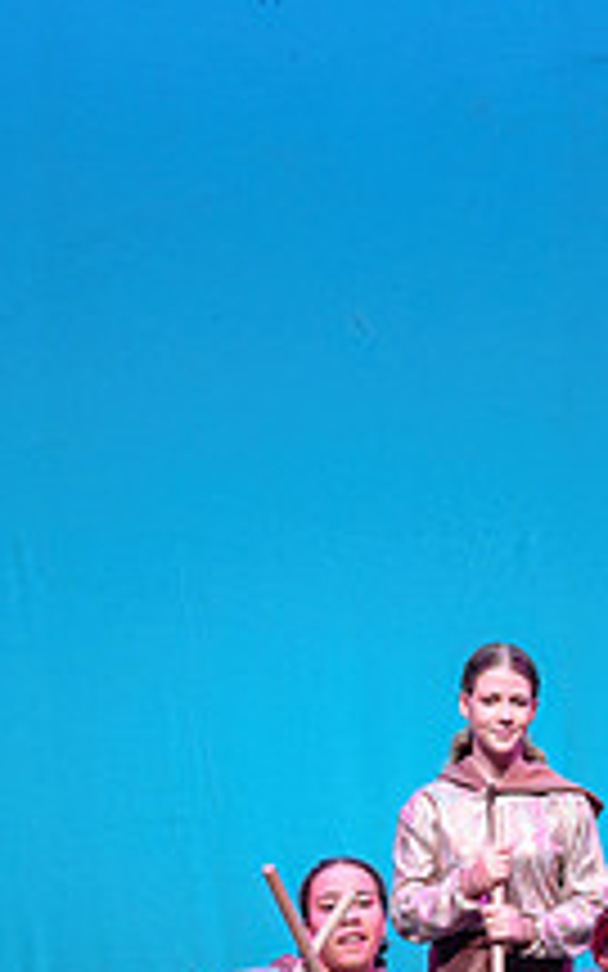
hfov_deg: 4.6
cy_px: 826
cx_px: 473
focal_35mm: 286
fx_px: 7582
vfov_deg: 7.3
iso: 1600
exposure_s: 1/400
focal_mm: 102
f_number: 2.8
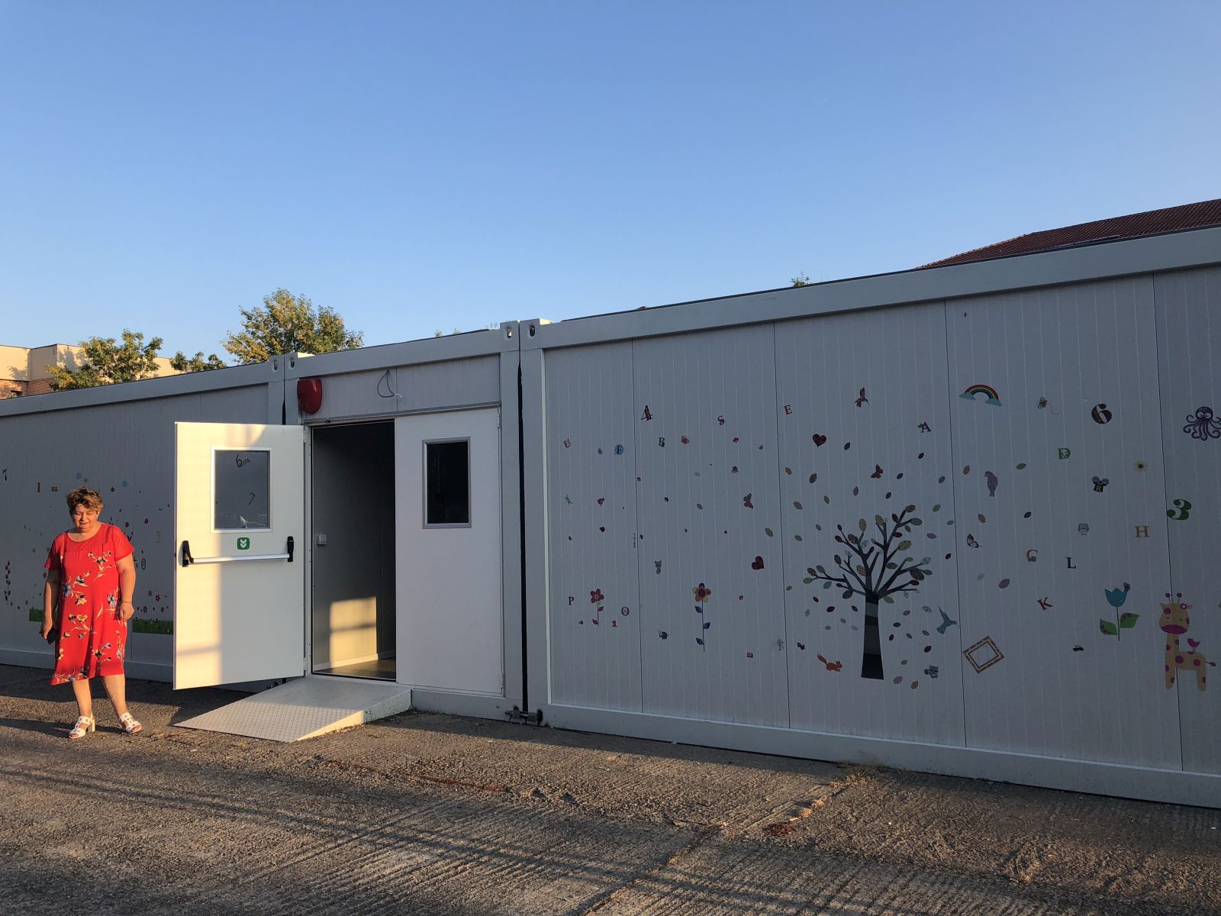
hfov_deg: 63.4
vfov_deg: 49.7
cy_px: 458
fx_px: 988
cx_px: 610
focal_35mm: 28
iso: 20
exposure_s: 1/631
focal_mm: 3.99
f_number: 1.8
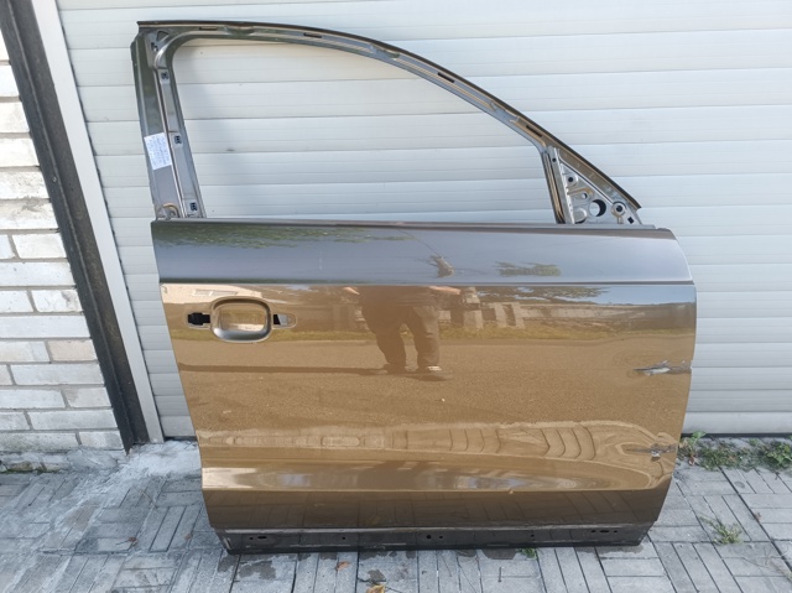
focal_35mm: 24
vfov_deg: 56.8
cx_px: 396
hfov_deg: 71.6
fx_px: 549
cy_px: 296
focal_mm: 6.14
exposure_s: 1/100
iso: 123
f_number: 1.65
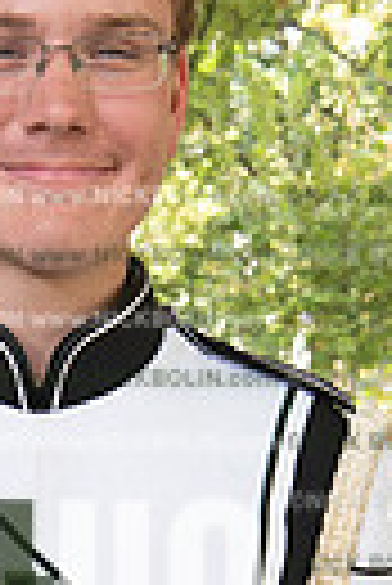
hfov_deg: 9.9
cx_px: 72
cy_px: 626
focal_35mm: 138
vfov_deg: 14.5
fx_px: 2248
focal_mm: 40
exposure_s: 1/100
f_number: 8
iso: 800
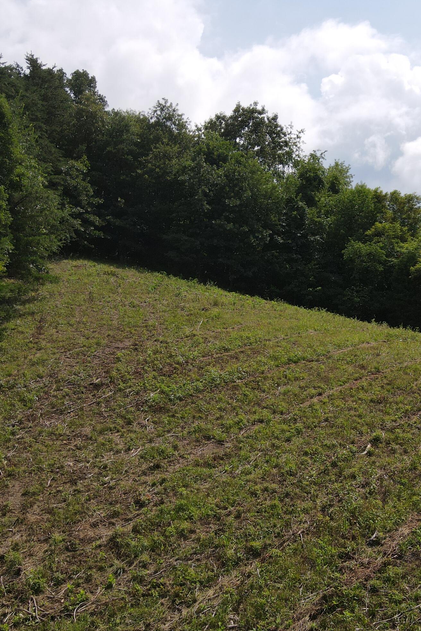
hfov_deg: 34.3
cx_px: 317
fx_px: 667
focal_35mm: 38
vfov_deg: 50.6
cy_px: 352
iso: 100
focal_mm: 4.5
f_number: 2.8
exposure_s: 1/1000
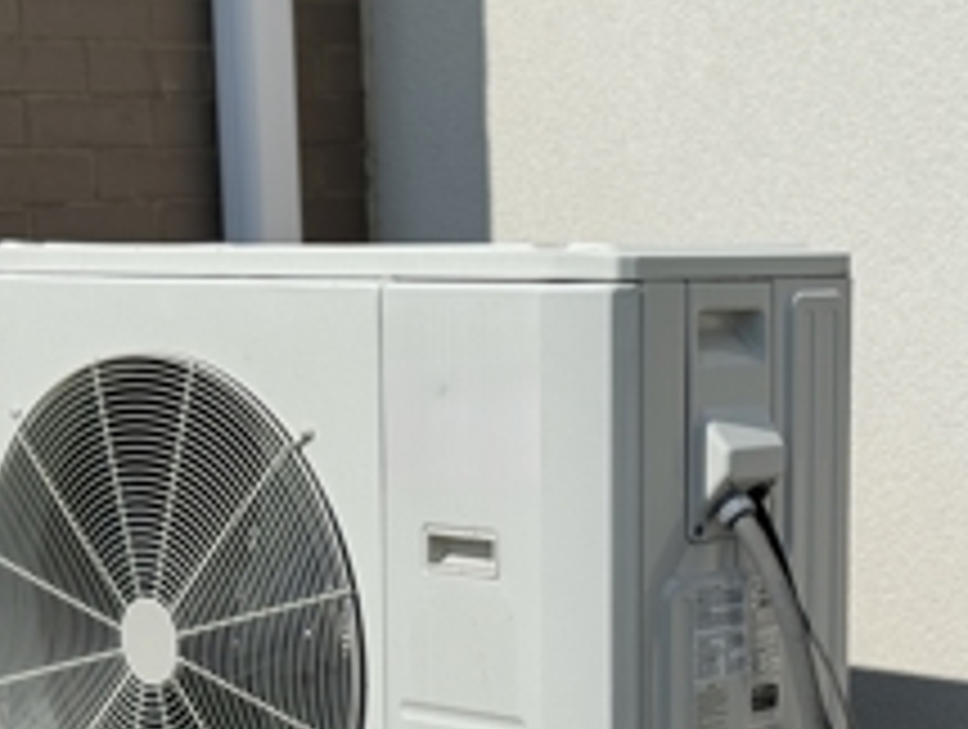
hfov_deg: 21.7
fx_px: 2521
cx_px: 612
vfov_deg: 16.4
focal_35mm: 90
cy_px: 542
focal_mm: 6.76
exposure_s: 1/11364
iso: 64
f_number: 1.78
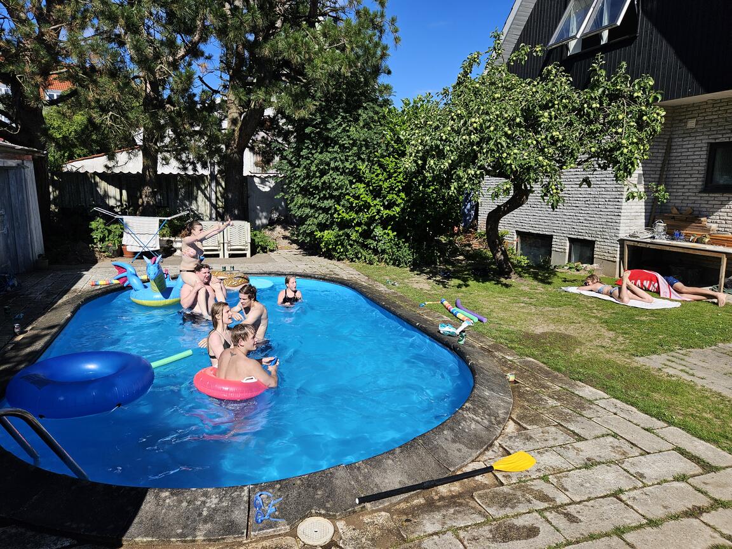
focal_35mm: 23
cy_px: 274
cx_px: 366
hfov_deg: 73.9
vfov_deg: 58.9
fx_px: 486
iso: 25
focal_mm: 5.4
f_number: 1.8
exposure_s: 1/2192
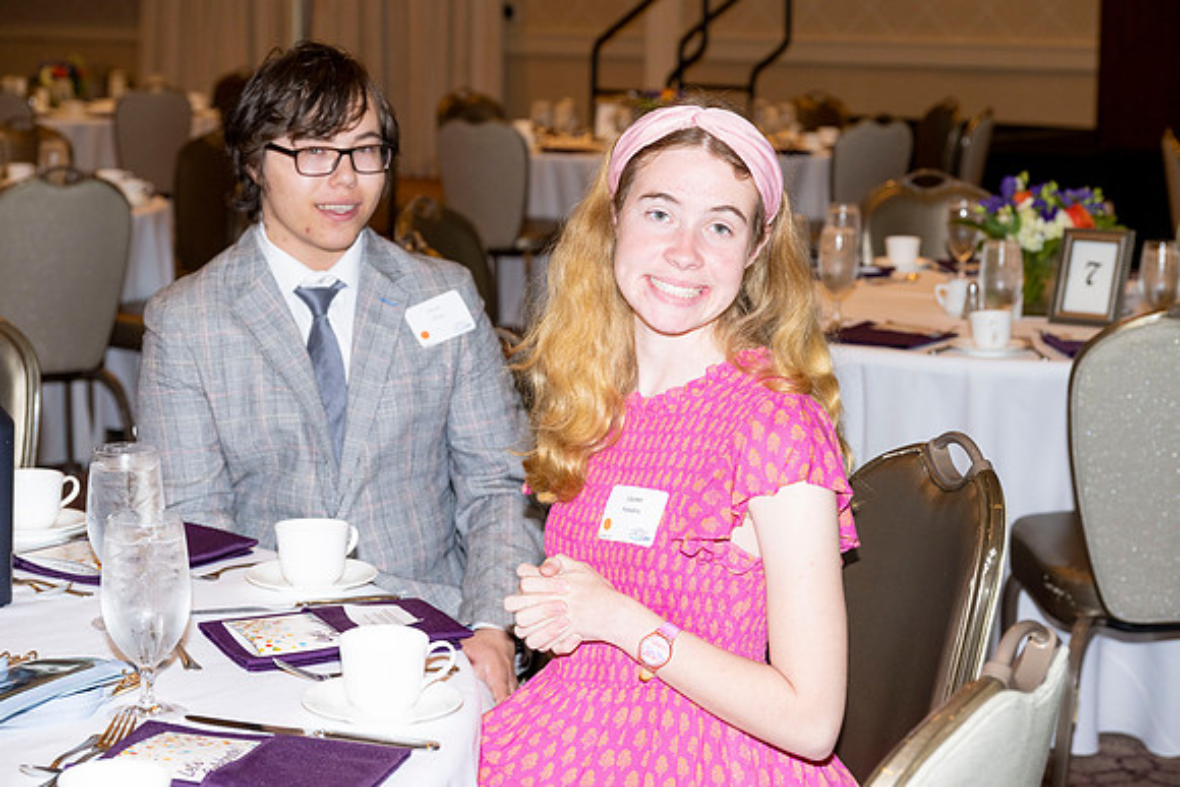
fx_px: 2262
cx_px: 590
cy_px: 394
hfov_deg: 29.2
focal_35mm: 69
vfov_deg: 19.7
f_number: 5.6
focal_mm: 69
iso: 1000
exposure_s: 1/100
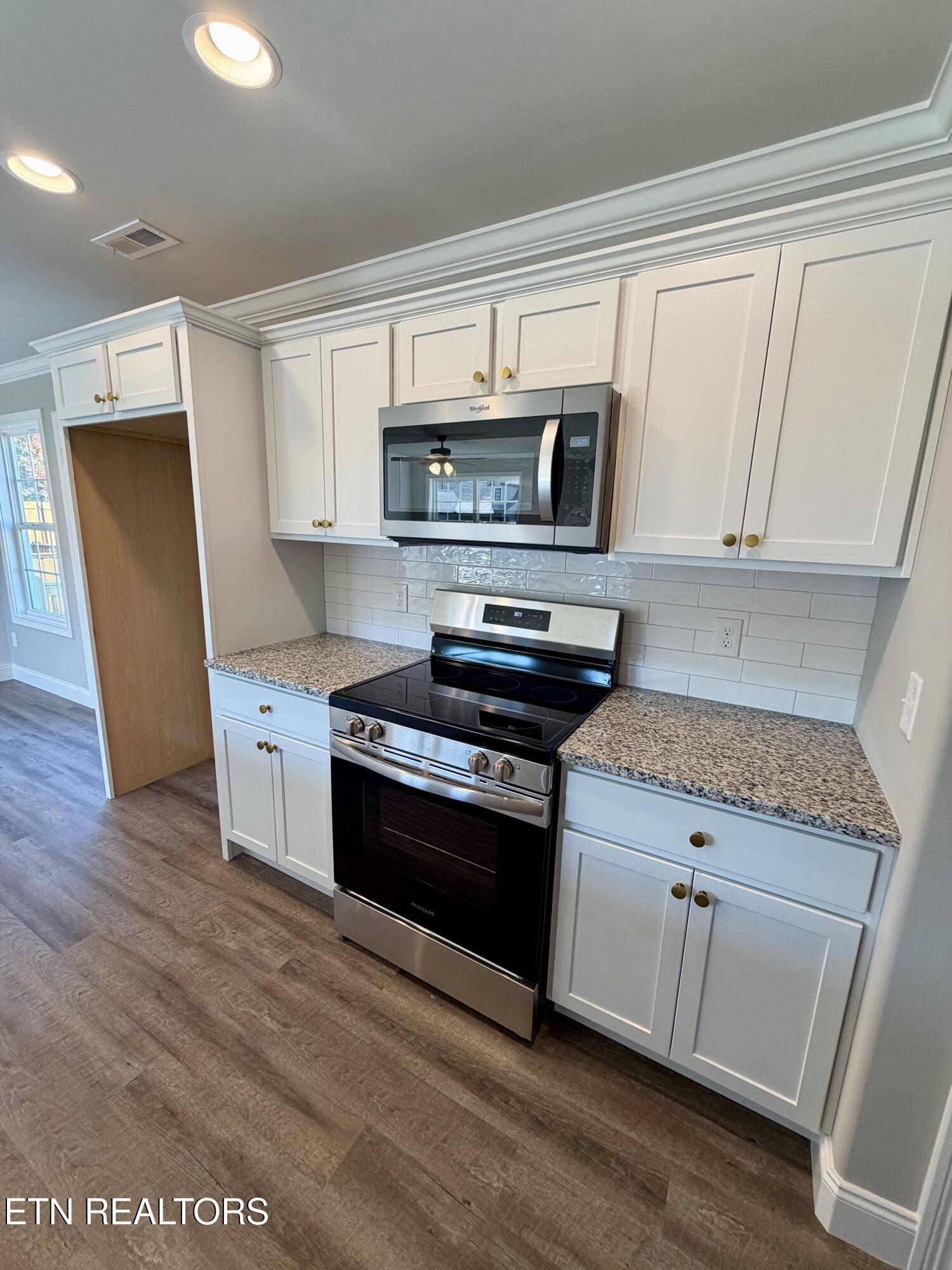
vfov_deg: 102.1
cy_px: 635
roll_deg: -1.9
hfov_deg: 85.7
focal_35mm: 14
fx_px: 513
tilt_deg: -11.7
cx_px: 476
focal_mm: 2.22
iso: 200
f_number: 2.2
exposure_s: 1/120
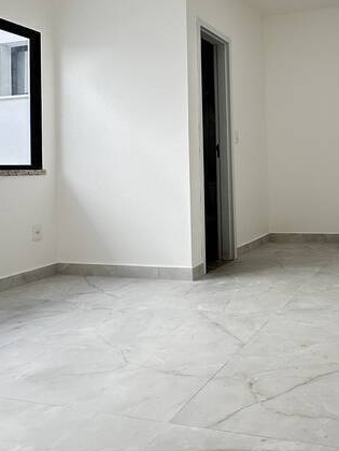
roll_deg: +0.5
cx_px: 282
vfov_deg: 50.6
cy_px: 159
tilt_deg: +1.6
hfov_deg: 37.9
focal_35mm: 36
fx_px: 470
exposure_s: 1/119
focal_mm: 2.22
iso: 40
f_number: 2.2
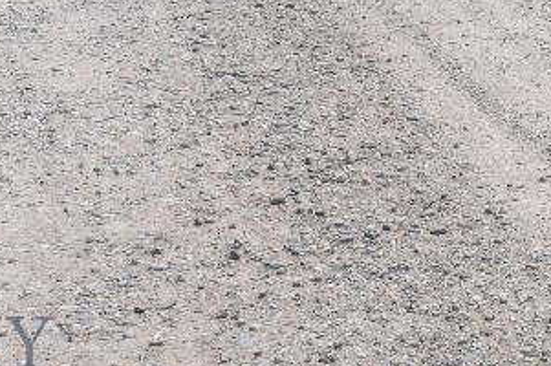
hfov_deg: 20.4
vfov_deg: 13.5
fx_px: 1407
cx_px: 707
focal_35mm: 92
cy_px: -271
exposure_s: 1/2000
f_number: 8
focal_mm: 16
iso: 400
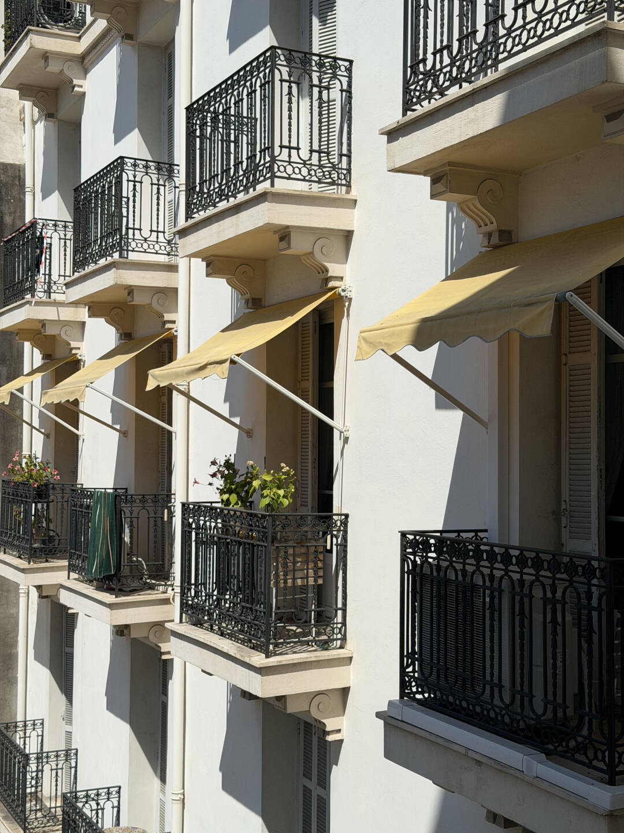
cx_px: 312
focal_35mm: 48
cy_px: 416
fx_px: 1154
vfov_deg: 39.7
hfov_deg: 30.3
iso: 64
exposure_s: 1/8772
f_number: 1.78
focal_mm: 6.76
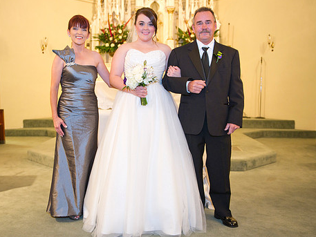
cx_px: 133
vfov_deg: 36.8
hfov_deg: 47.7
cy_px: 120
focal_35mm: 39
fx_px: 356
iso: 1250
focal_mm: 32
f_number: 2.8
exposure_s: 1/60
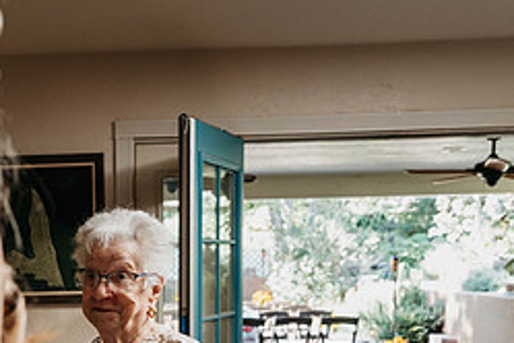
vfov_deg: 23.3
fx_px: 799
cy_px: 334
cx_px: 43
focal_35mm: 56
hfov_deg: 33.6
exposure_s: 1/400
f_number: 2.8
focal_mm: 24
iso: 1000
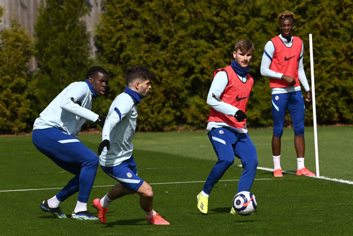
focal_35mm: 400
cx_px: 176
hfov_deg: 5.2
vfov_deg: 3.4
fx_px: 3923
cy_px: 118
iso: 800
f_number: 11
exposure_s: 1/2000
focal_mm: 400
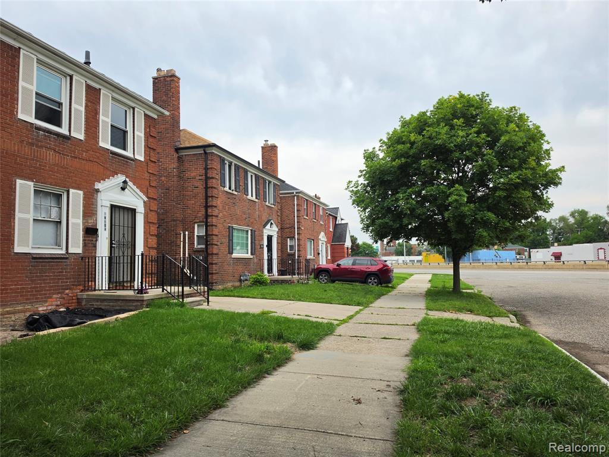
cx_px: 304
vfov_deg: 58.9
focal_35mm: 23
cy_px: 228
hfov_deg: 73.9
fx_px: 405
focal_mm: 6.5
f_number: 1.4
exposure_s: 1/2993
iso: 64
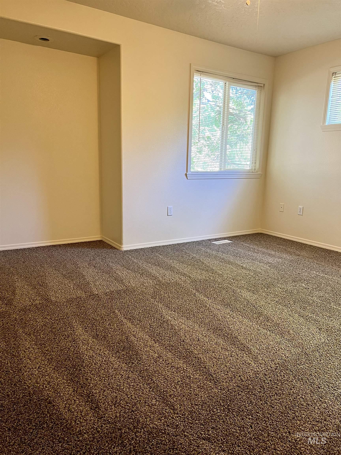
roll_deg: -1.9
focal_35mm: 26
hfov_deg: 53.1
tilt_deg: -11.5
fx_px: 341
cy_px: 228
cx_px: 170
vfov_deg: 67.3
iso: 200
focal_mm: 5.7
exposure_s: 1/60
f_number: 1.5
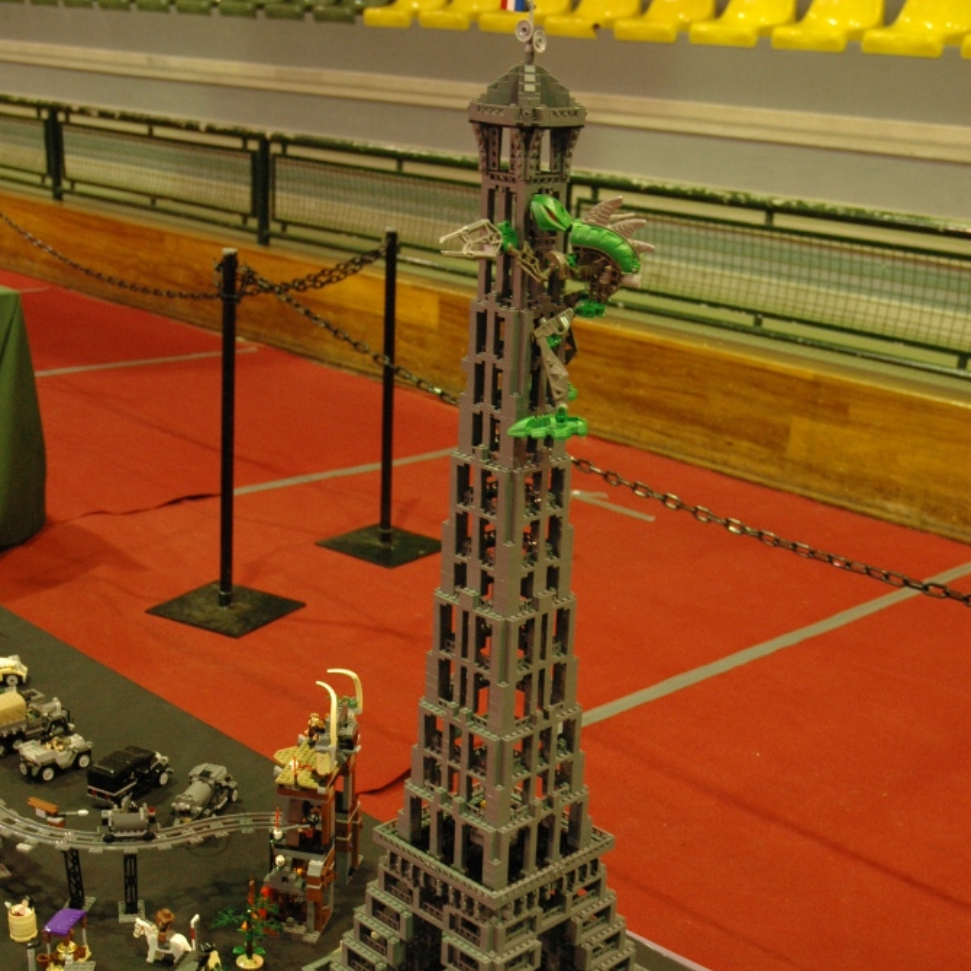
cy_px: 649
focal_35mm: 49
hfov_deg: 34.9
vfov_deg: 34.6
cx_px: 487
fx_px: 1544
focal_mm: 25
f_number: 5
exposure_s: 1/13
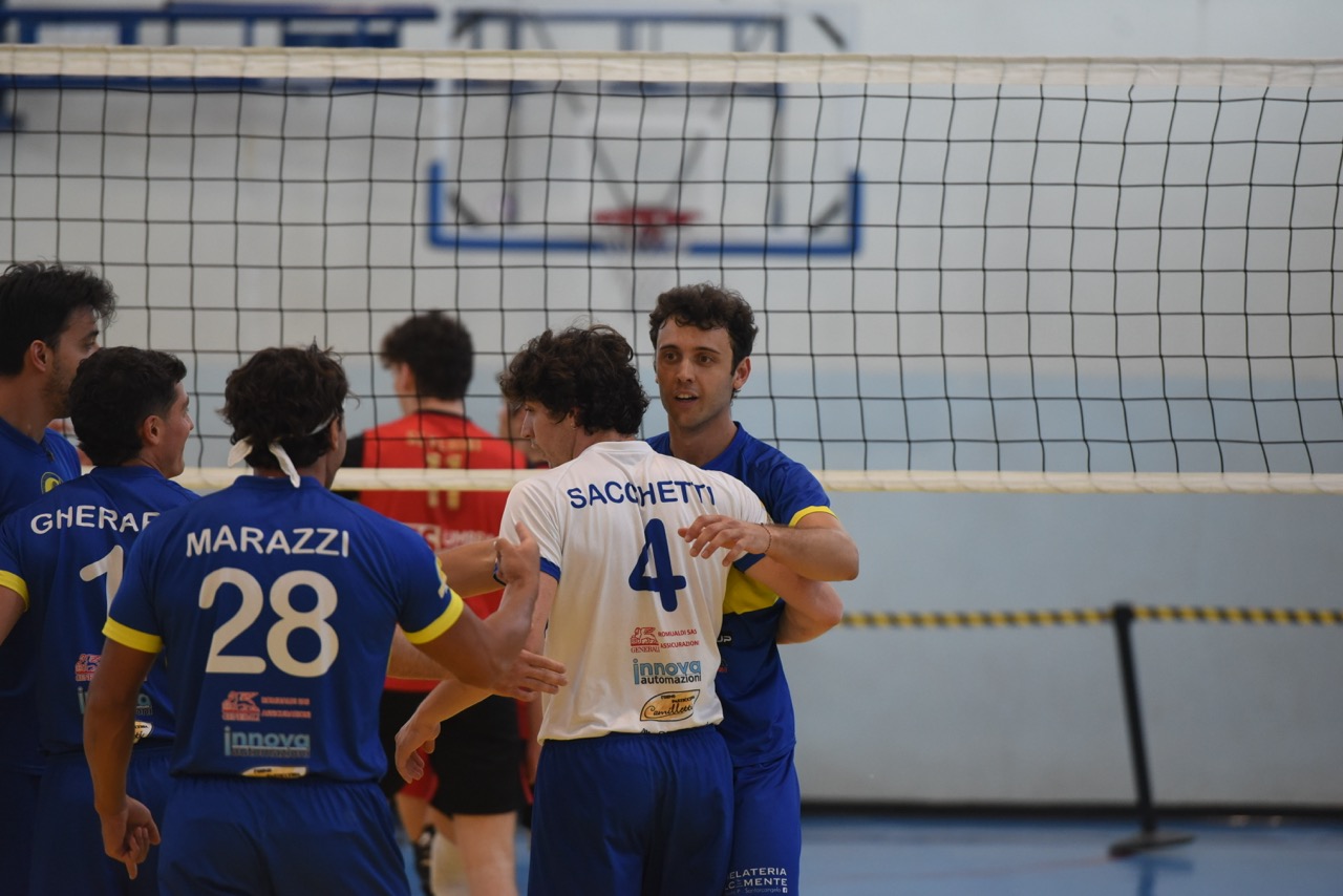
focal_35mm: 200
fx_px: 7462
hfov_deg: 10.3
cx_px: 672
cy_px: 448
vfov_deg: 6.9
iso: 2500
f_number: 4
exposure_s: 1/1000
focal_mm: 200
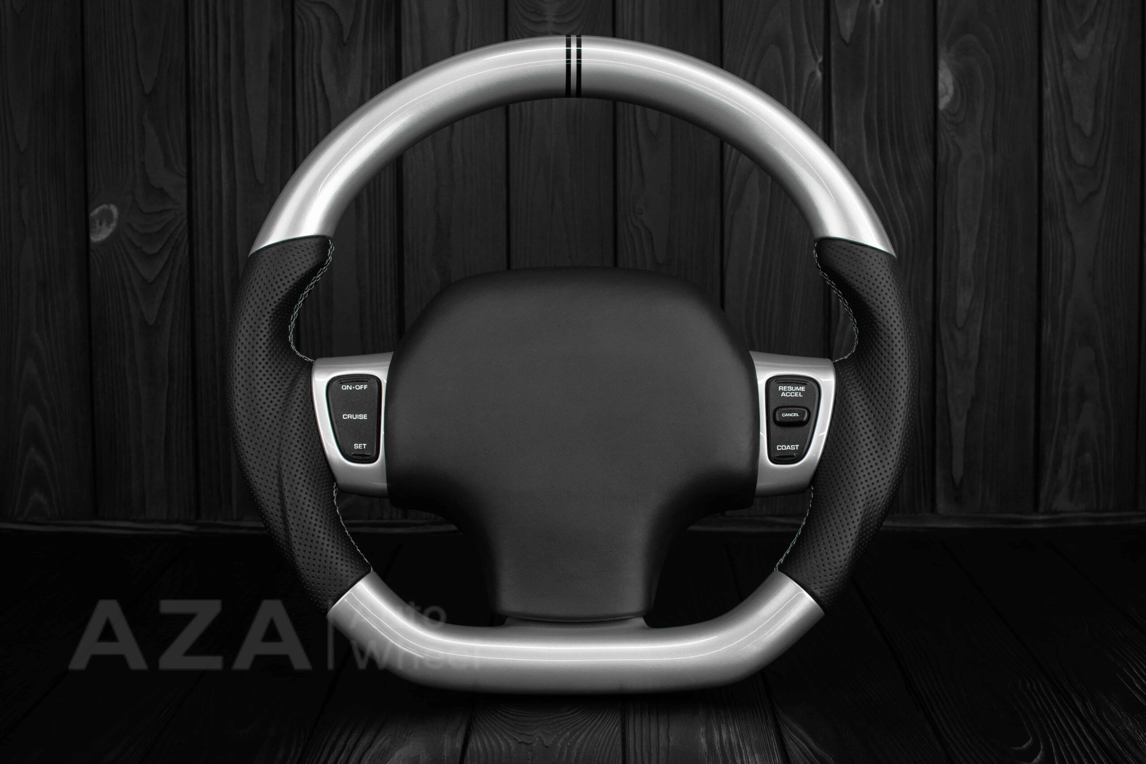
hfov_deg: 37.8
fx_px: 1671
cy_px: 382
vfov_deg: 25.8
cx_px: 573
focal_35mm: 52
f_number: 6.3
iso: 500
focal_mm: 35
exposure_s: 1/125
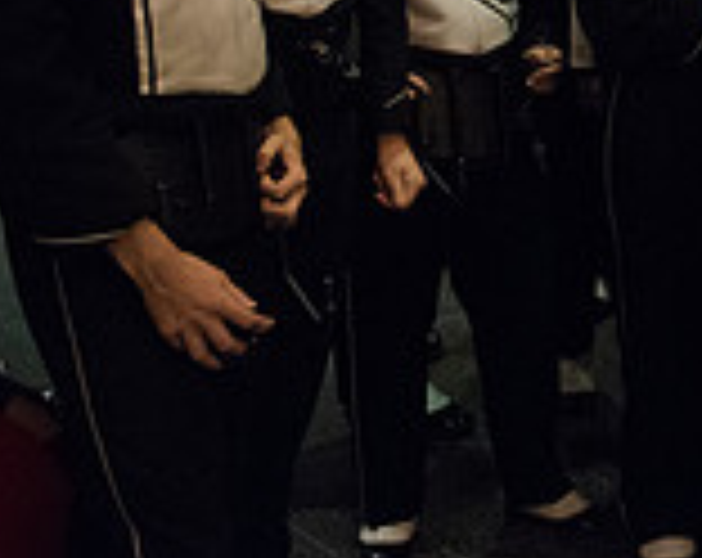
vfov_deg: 16.6
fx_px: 1741
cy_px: -281
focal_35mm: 84
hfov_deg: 18.6
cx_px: 1197
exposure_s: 1/160
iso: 8000
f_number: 2.8
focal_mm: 24
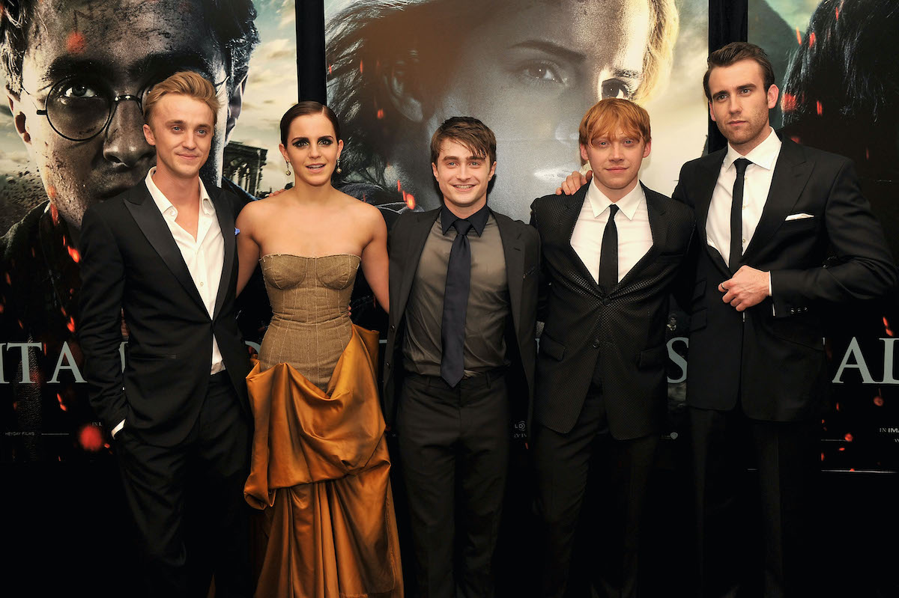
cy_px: 299
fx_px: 849
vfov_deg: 38.9
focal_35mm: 34
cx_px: 450
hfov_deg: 55.8
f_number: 5.6
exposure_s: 1/80
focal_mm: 34
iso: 640
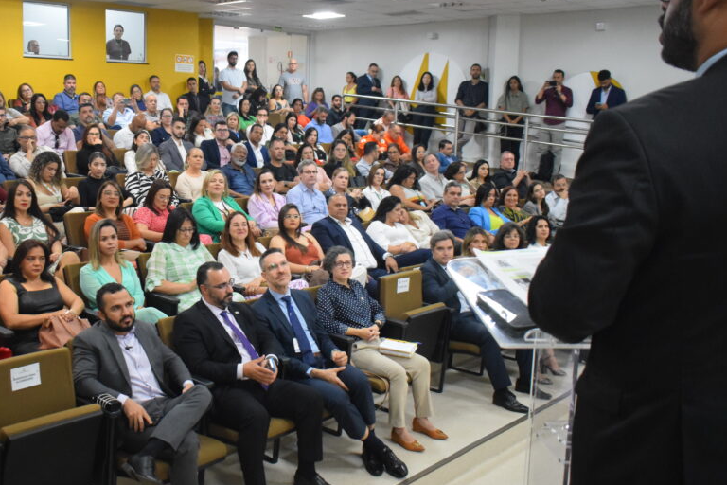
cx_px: 254
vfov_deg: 33.4
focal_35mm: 40
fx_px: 808
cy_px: 219
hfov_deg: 47.8
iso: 3200
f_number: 3.5
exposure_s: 1/160
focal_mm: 20
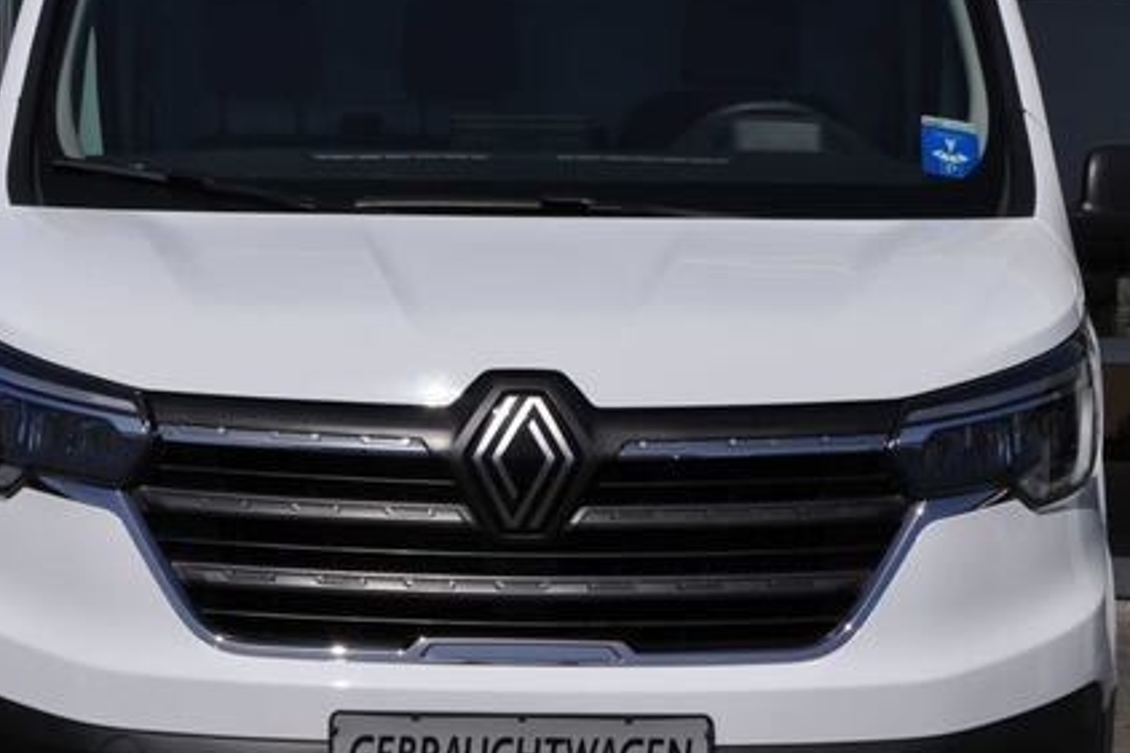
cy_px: 397
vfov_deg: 10.7
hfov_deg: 16.0
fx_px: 4014
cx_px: 536
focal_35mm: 128
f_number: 13
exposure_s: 1/640
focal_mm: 45
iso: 200
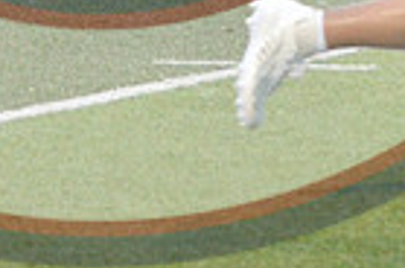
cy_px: -285
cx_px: 87
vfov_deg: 2.1
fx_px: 7184
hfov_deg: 3.2
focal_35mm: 640
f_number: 4.8
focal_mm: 102
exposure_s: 1/500
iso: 4500
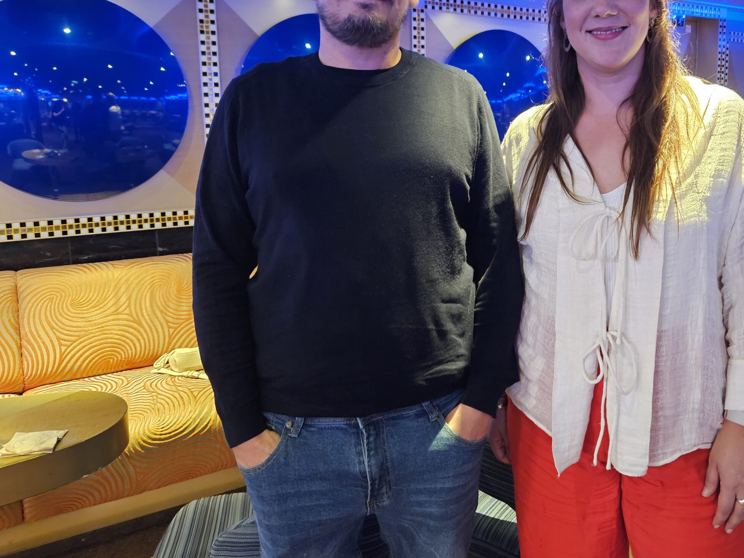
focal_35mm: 30
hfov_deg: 59.2
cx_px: 468
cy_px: 197
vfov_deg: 46.2
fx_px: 645
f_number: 1.8
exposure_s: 1/24
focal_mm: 5.4
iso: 1250
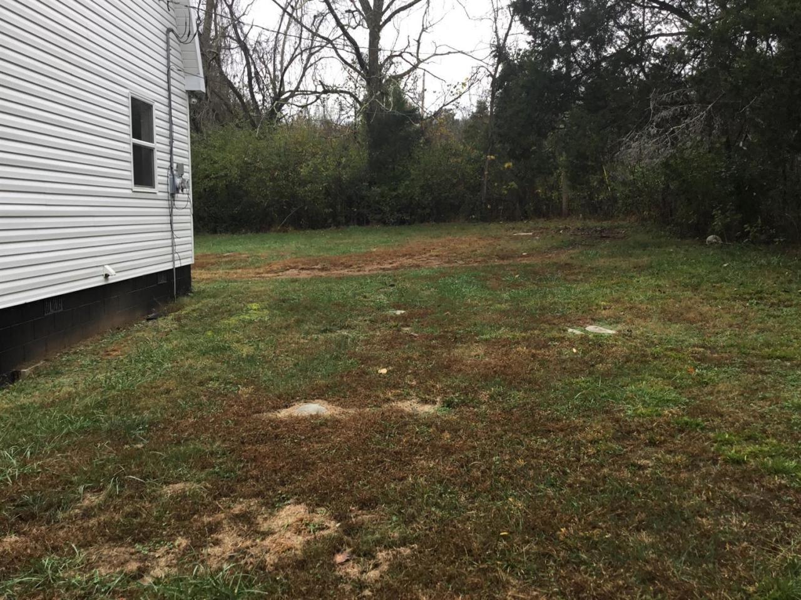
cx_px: 400
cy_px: 300
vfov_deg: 45.4
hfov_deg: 58.4
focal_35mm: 31
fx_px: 717
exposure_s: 1/151
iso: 25
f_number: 2.4
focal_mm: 3.3
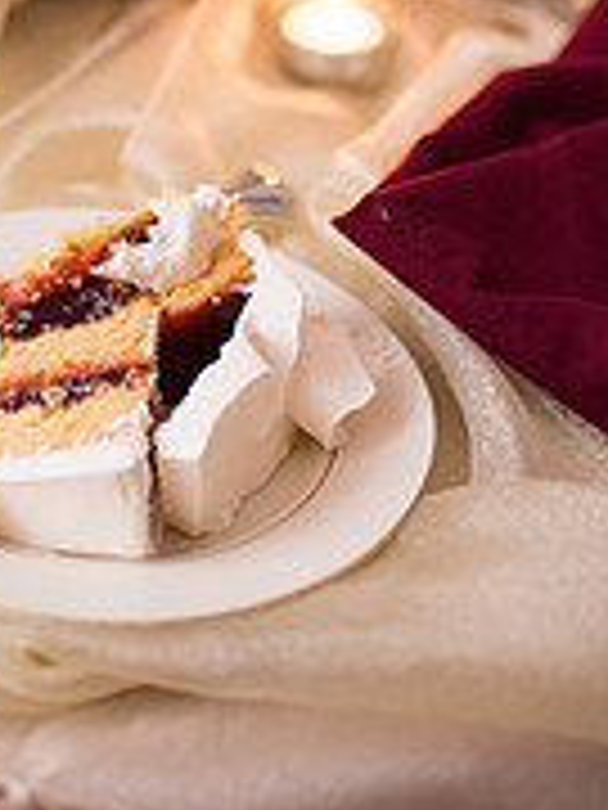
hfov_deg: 17.2
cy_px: -153
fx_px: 1967
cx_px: -5
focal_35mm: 84
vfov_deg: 21.7
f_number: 2
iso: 1000
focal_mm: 35
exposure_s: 1/200
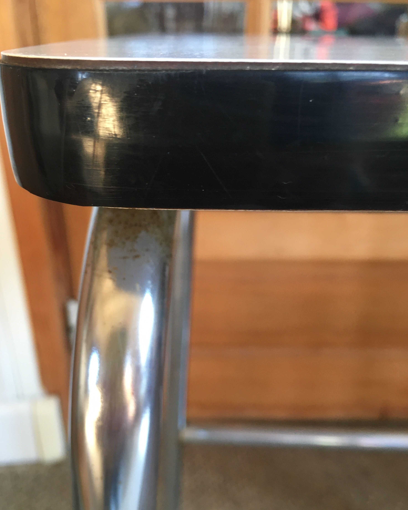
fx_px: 468
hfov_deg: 47.1
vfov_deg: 57.1
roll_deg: -1.4
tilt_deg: -25.4
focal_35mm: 31
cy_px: 277
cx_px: 201
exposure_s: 1/33
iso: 125
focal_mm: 4.15
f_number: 2.2
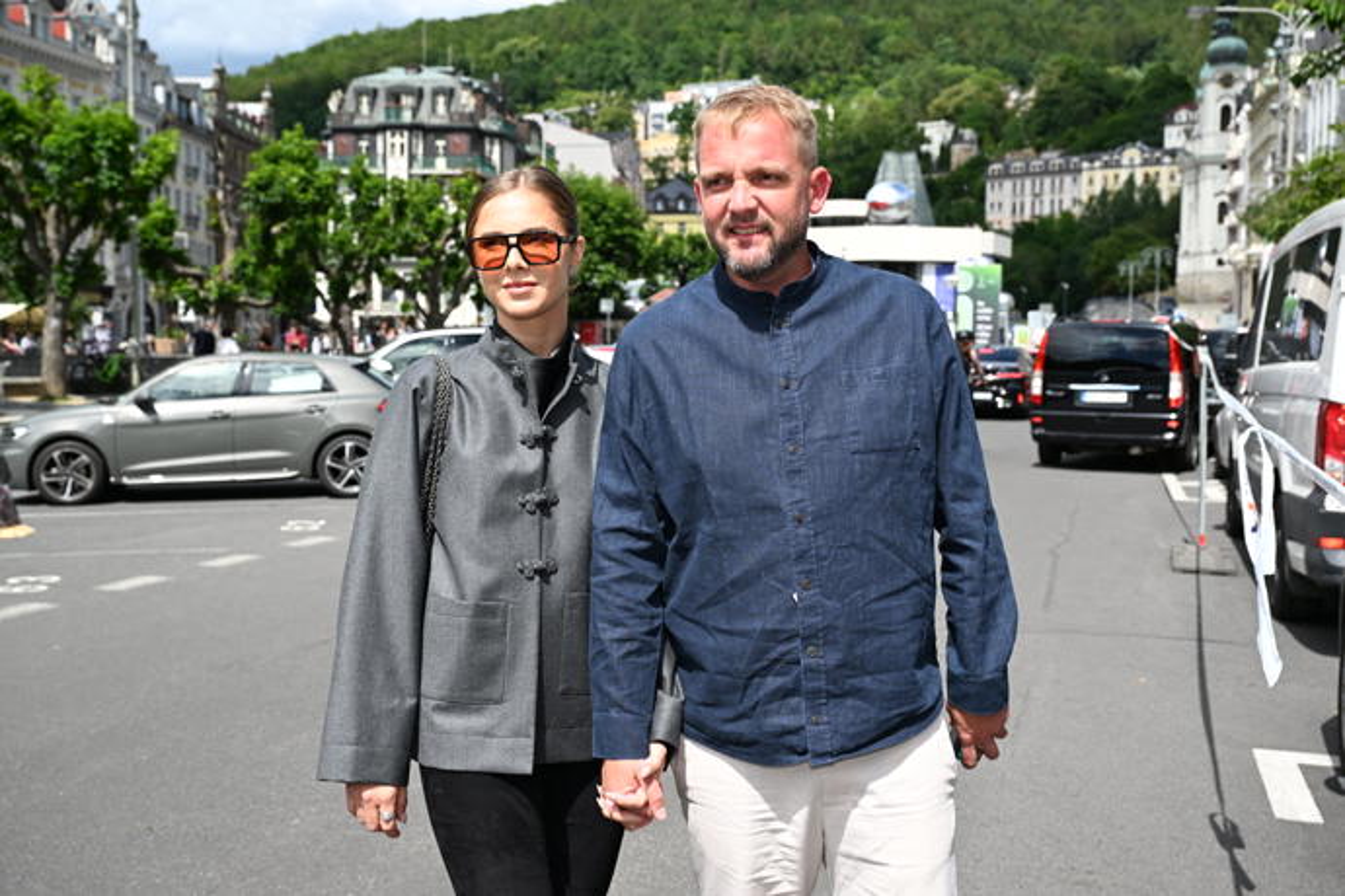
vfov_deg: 35.9
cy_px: 448
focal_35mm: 37
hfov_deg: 51.9
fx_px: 1382
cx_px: 672
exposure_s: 1/1250
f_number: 5.6
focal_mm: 37
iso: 320
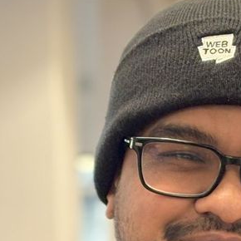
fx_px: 1599
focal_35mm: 203
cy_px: 310
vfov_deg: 8.5
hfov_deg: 8.6
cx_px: 211
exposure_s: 1/40
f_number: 1.6
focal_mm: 5.96
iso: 100
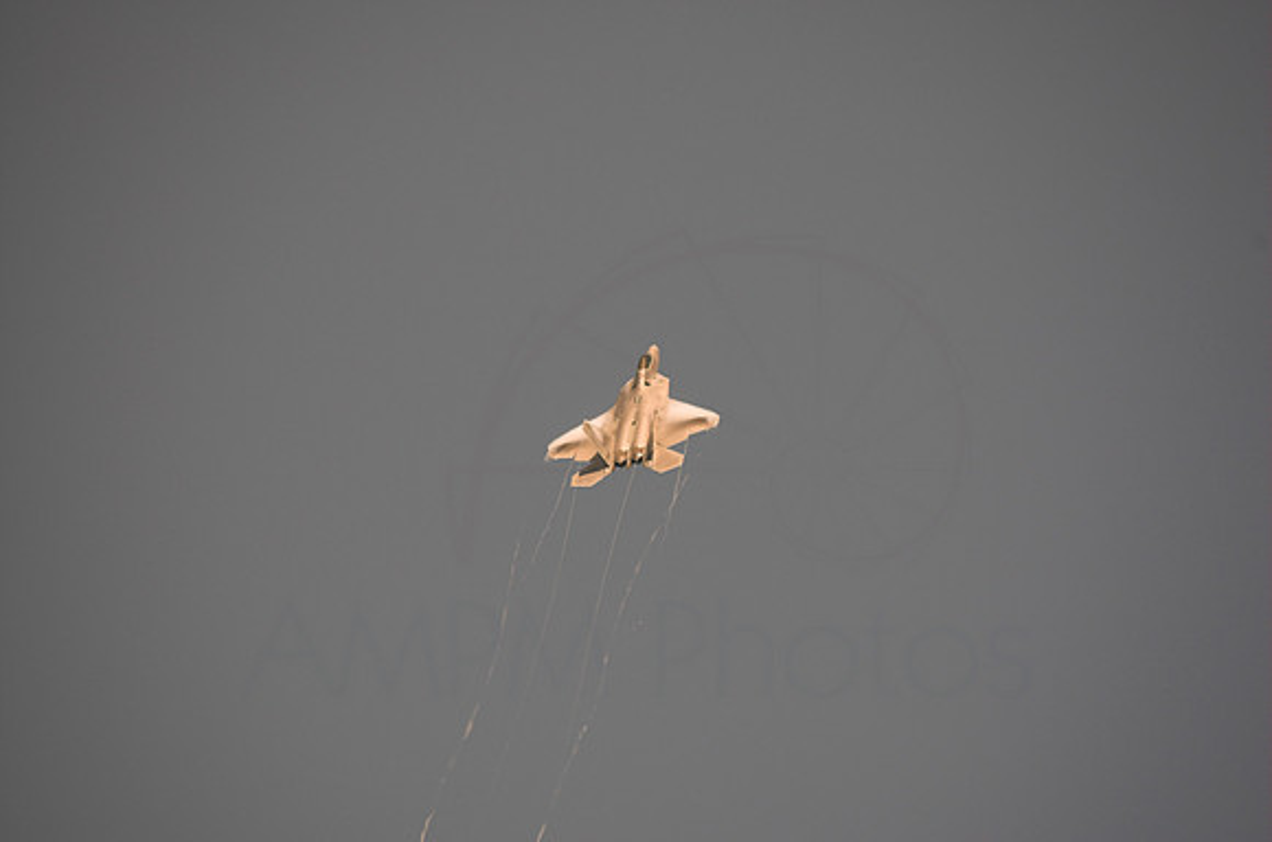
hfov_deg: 4.3
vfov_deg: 2.9
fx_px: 16923
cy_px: 421
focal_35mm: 480
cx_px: 636
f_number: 6.3
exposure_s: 1/1000
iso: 220
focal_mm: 320
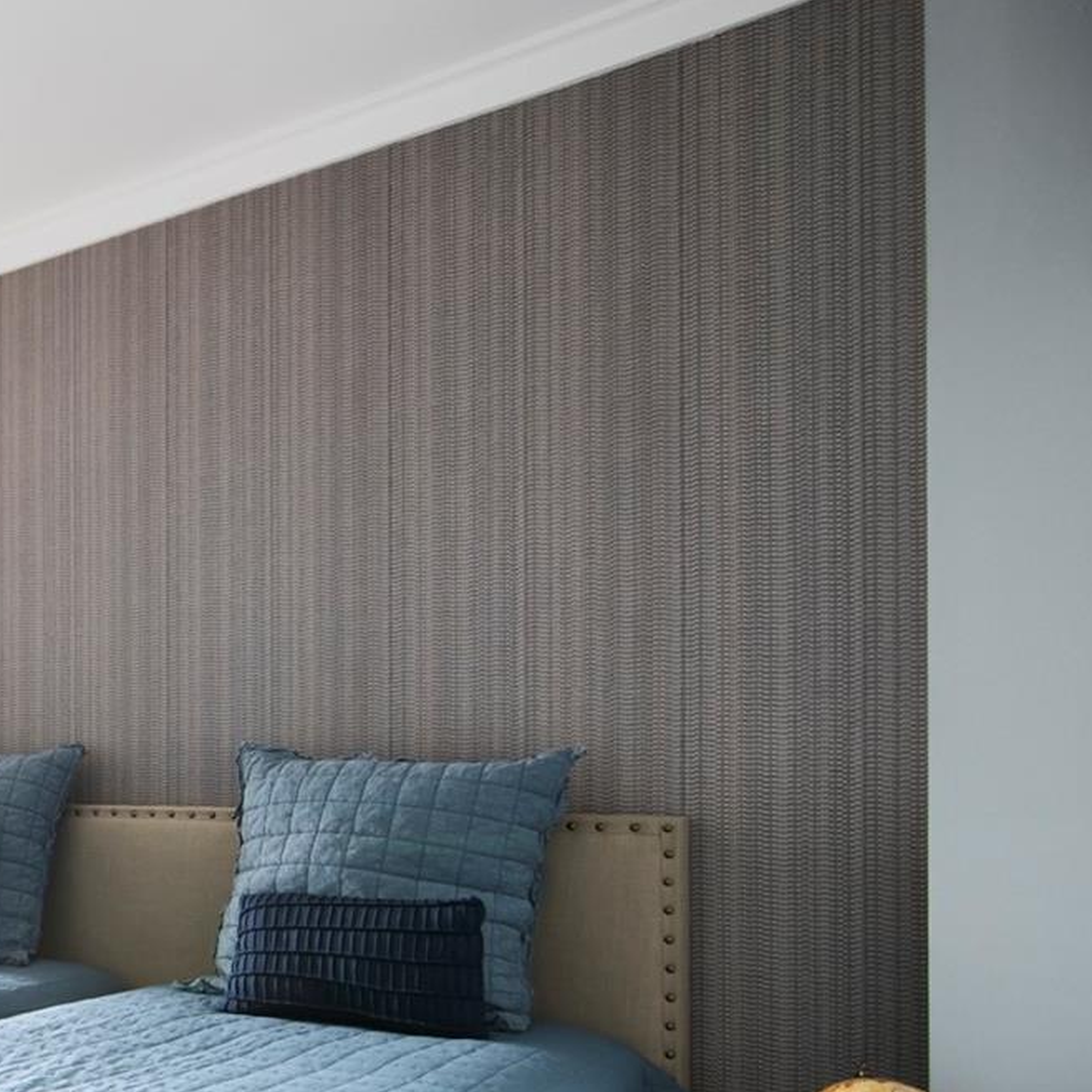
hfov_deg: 37.2
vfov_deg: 46.0
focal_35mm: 34
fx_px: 1215
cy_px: 867
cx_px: -209
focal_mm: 11
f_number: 4.8
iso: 800
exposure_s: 1/60
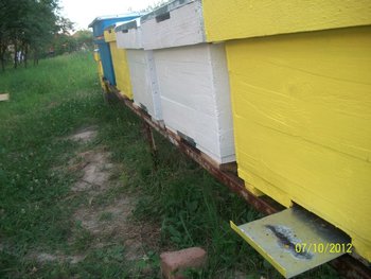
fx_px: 343
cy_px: 140
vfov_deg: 44.2
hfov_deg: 56.8
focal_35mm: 32
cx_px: 186
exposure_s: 1/60
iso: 80
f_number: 2.9
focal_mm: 5.7
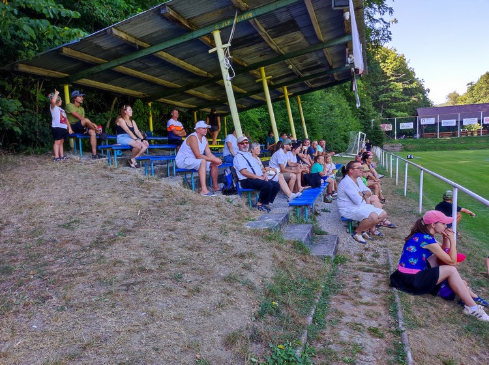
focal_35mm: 25
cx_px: 244
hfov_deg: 69.4
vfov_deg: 54.8
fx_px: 353
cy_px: 182
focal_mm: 4.7
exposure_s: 1/100
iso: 214
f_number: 1.79
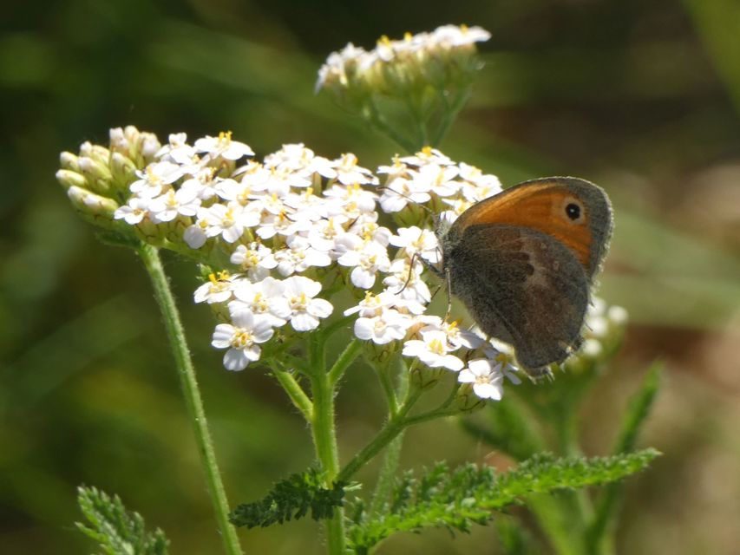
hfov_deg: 4.6
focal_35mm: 428
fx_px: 9151
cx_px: 370
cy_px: 278
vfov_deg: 3.5
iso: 80
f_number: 5.6
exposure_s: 1/125
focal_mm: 76.7
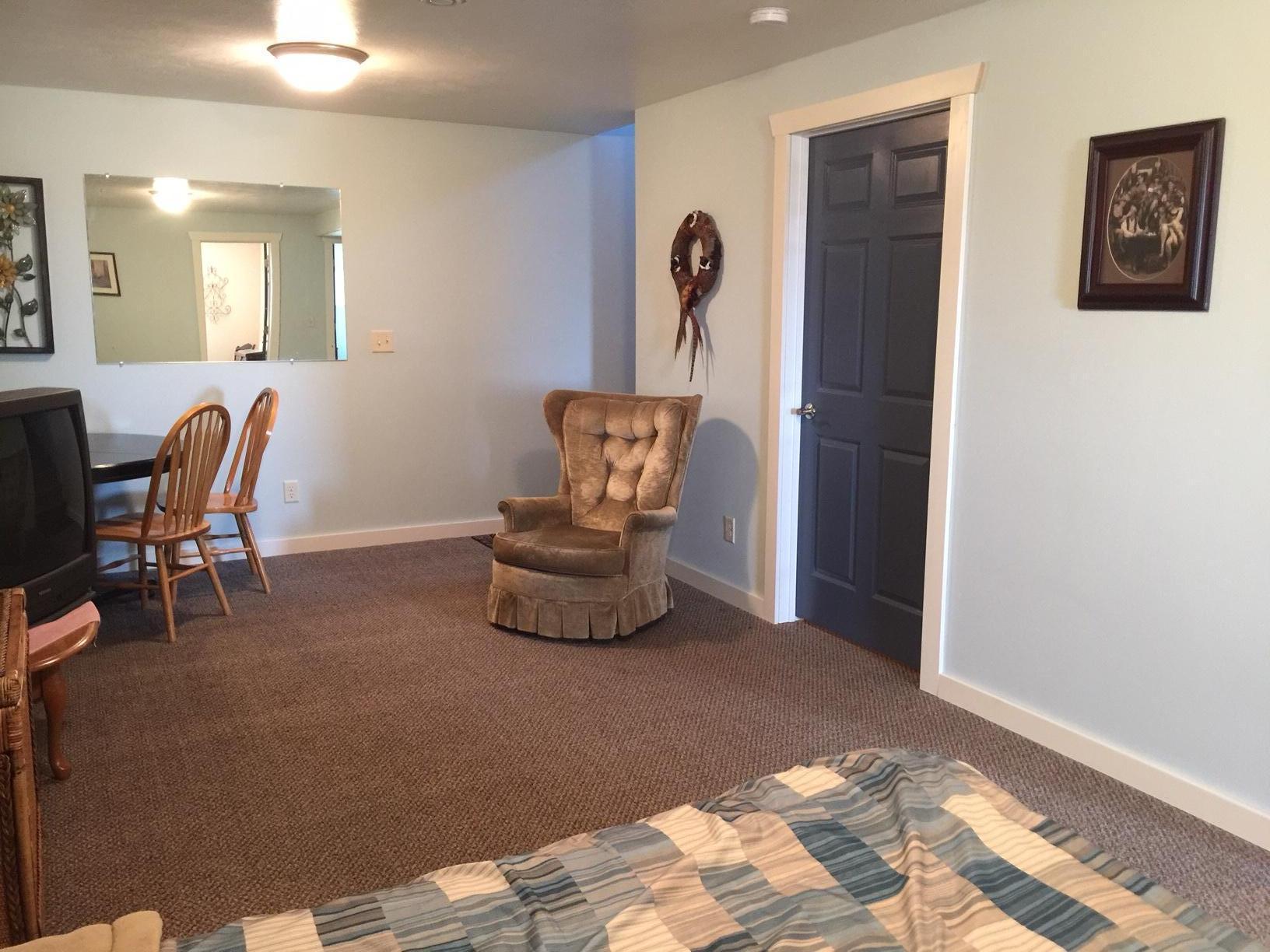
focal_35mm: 29
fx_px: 1064
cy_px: 476
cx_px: 635
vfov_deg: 48.2
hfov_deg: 61.7
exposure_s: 1/10
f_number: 2.2
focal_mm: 4.15
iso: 125
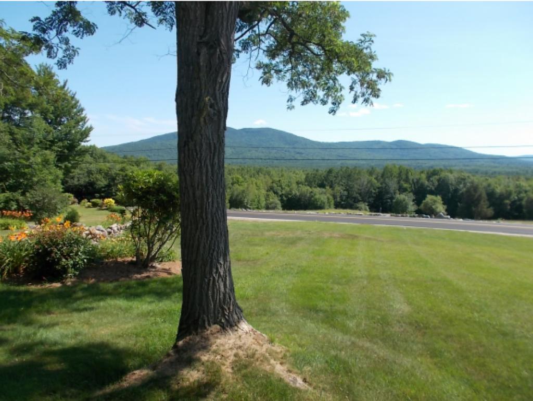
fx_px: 401
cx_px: 266
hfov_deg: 67.3
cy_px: 200
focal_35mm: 26
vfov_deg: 53.1
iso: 80
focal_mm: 4.6
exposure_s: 1/640
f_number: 3.2
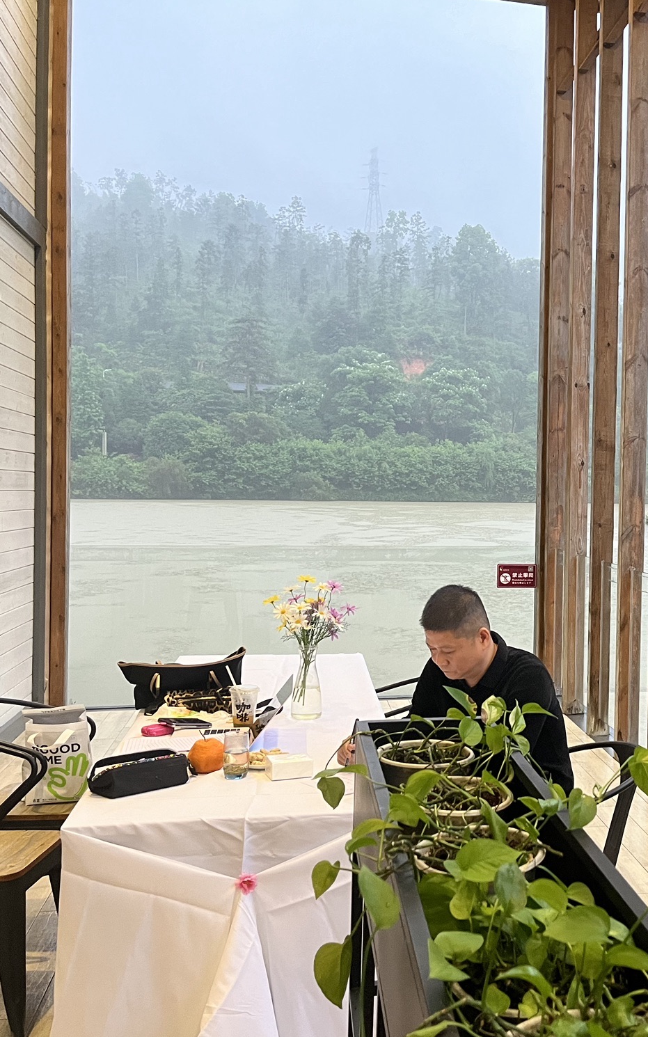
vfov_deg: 52.8
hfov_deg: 32.8
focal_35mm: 37
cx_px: 574
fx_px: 1046
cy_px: 518
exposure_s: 1/50
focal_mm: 5.1
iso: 250
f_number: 1.6
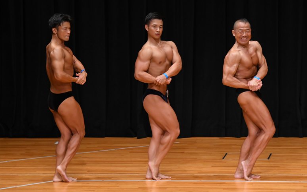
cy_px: 95
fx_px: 2310
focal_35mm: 276
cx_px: 154
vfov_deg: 4.8
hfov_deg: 7.6
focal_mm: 180
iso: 3200
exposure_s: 1/400
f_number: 5.6
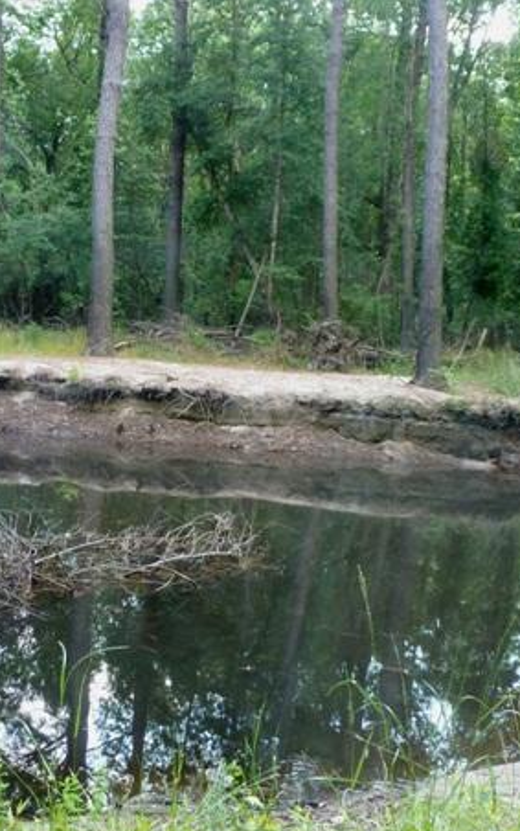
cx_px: 165
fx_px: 1019
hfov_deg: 28.4
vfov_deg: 44.3
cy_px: 461
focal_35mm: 45
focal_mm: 4.3
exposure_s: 1/60
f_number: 3.3
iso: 160
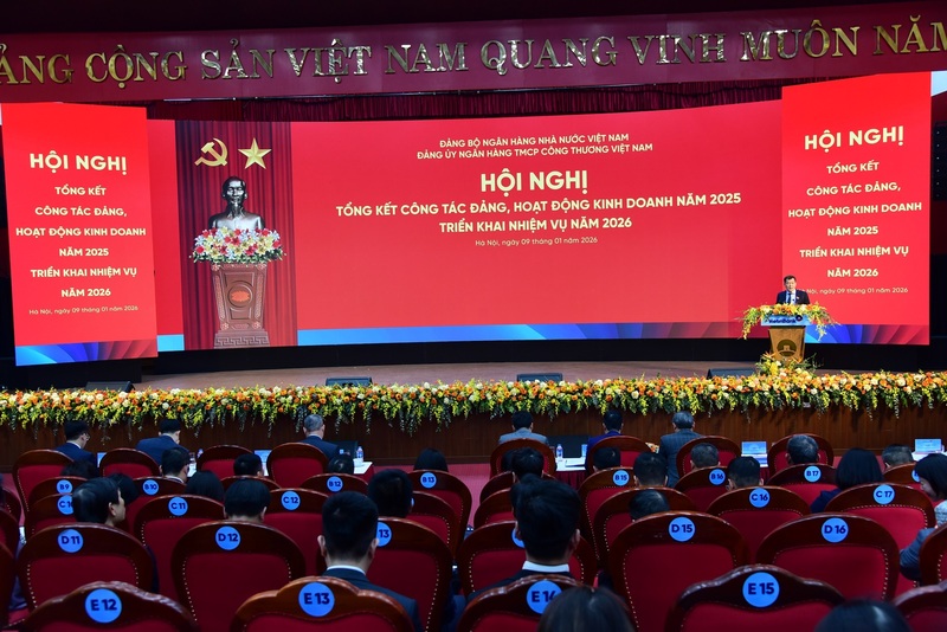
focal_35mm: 31
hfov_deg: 60.3
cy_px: 316
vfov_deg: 42.4
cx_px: 474
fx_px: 816
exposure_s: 1/90
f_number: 4.8
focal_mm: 31
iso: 1100
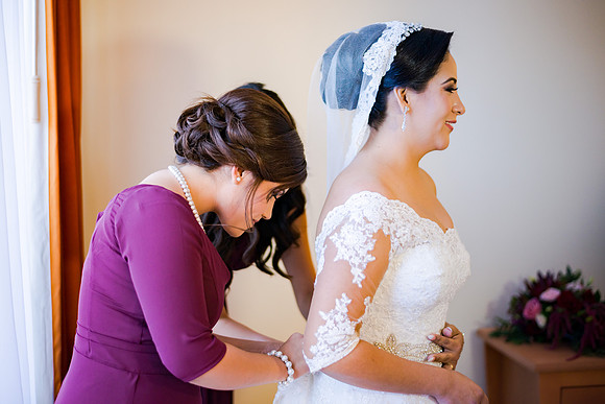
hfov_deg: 39.6
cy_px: 202
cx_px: 302
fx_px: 840
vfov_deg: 27.0
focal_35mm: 50
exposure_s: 1/400
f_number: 1.8
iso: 640
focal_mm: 50
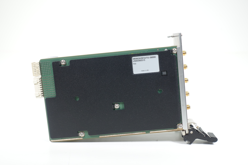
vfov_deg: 26.0
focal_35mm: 52
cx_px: 124
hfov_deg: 38.2
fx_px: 358
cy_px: 82
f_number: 4
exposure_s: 1/80
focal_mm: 18.89
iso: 125
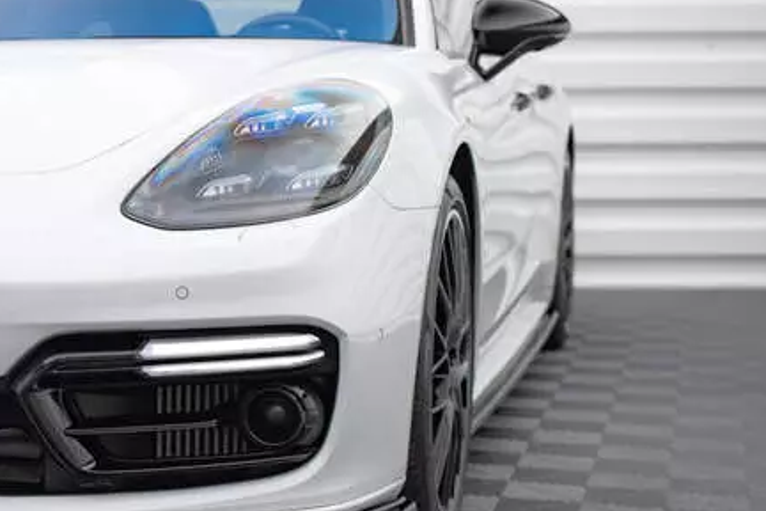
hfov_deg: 24.0
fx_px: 1723
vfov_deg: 16.8
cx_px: 2
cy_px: 295
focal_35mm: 81
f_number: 2.5
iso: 500
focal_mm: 35
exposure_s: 1/200
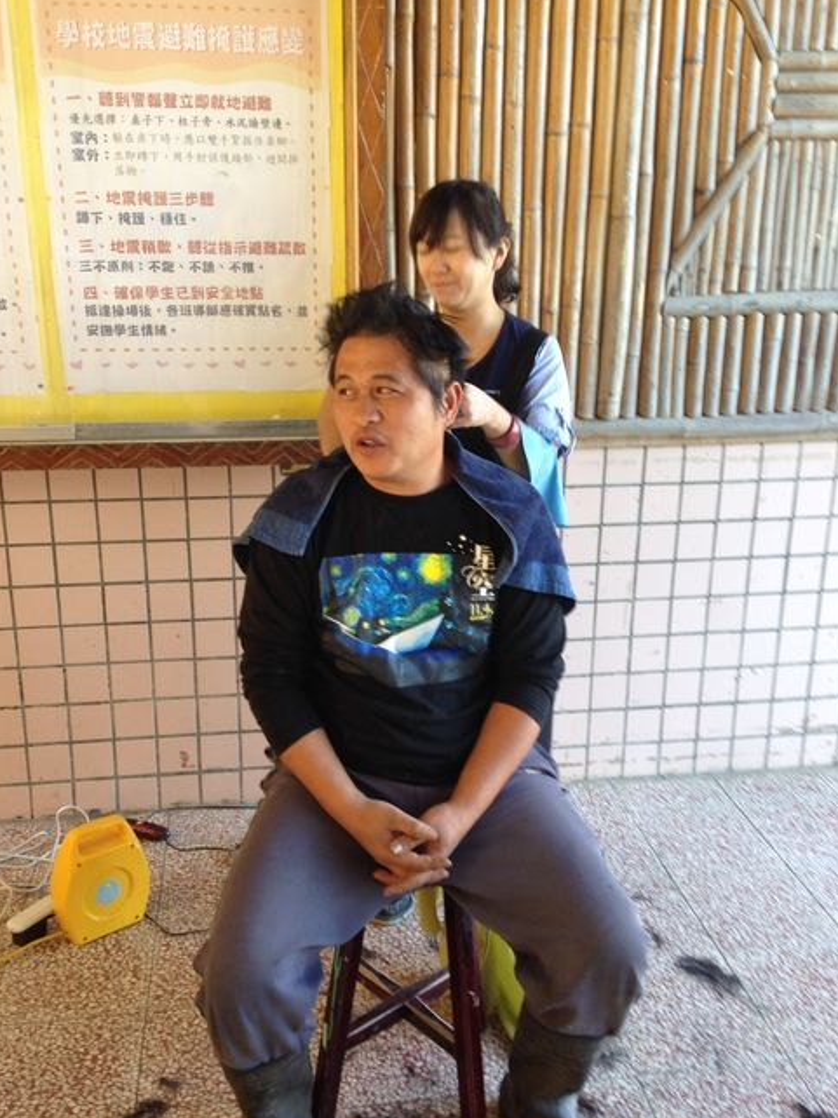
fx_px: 1163
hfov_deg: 39.6
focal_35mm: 36
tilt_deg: -14.7
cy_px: 549
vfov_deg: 51.4
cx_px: 414
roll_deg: -1.1
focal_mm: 4.12
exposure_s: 1/30
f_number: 2.4
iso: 50
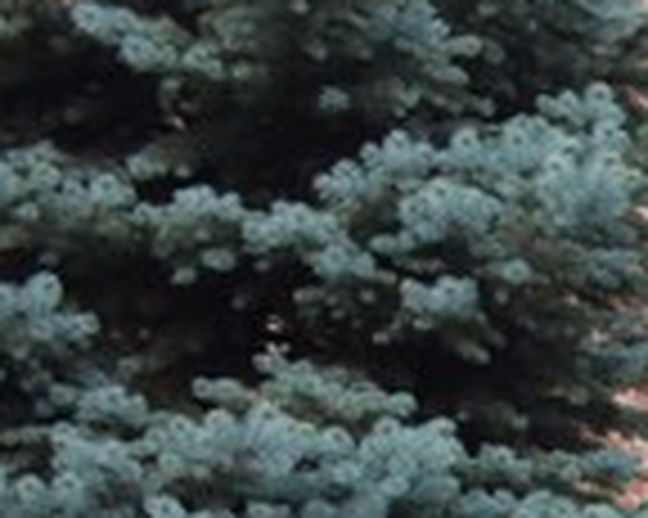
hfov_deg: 7.7
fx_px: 4312
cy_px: 1662
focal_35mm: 225
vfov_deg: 6.2
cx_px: 1832
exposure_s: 1/200
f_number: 7.1
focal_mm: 20
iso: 400
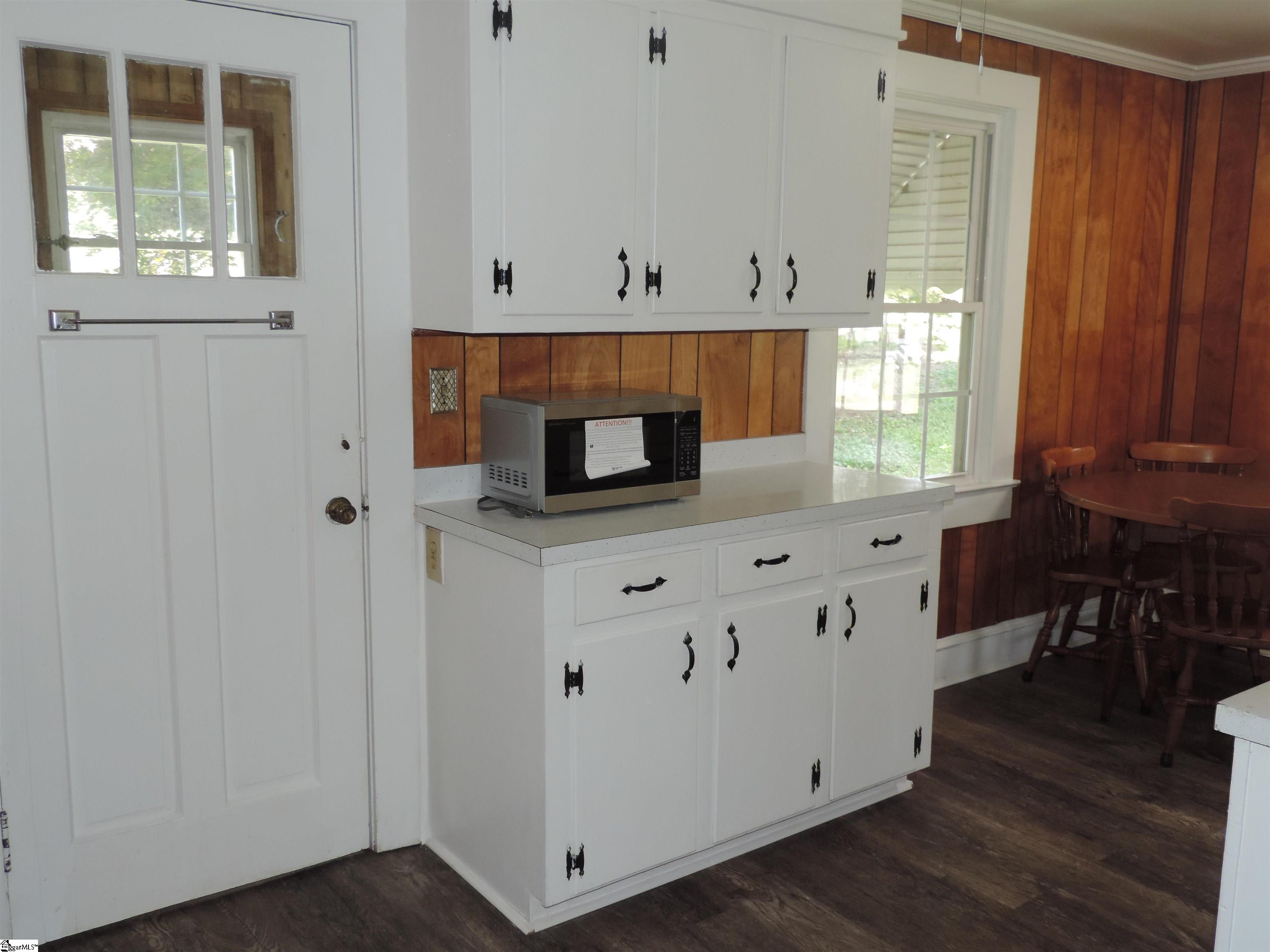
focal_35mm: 30
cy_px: 476
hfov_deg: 60.0
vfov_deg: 46.8
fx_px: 1101
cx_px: 635
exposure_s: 1/30
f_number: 3.1
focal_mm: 5.3
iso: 200
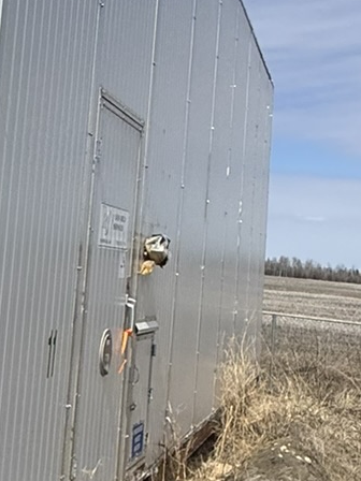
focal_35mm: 64
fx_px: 890
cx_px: -118
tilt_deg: +11.6
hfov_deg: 20.7
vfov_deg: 30.0
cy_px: 147
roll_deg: -6.8
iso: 50
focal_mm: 2.22
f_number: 2.2
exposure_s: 1/6173
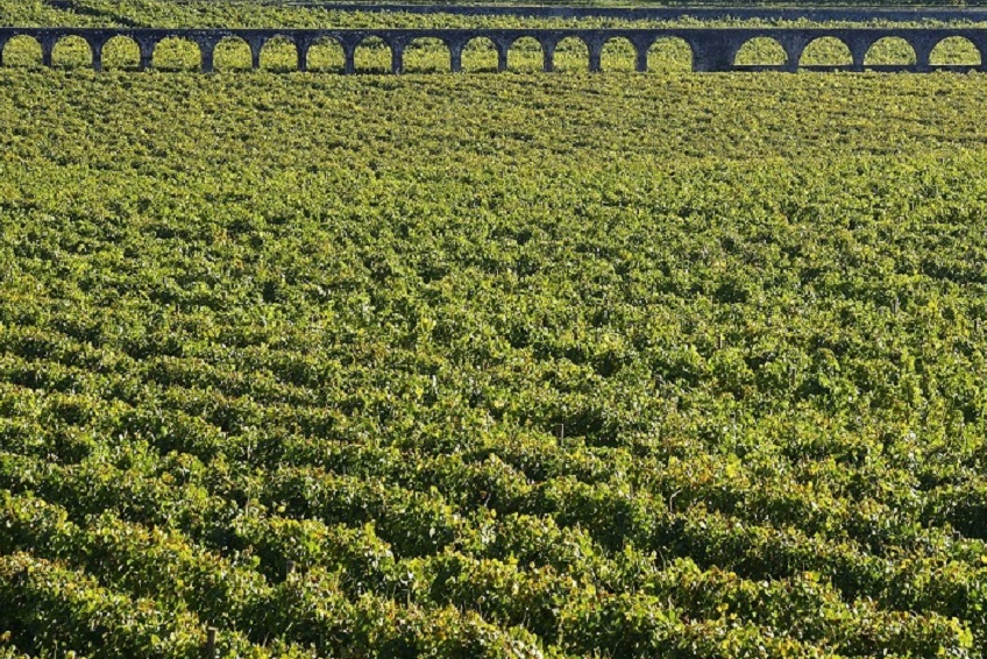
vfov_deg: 6.3
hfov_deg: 9.4
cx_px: 680
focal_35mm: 219
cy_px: 212
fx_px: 6006
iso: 250
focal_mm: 155
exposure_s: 1/125
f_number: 13
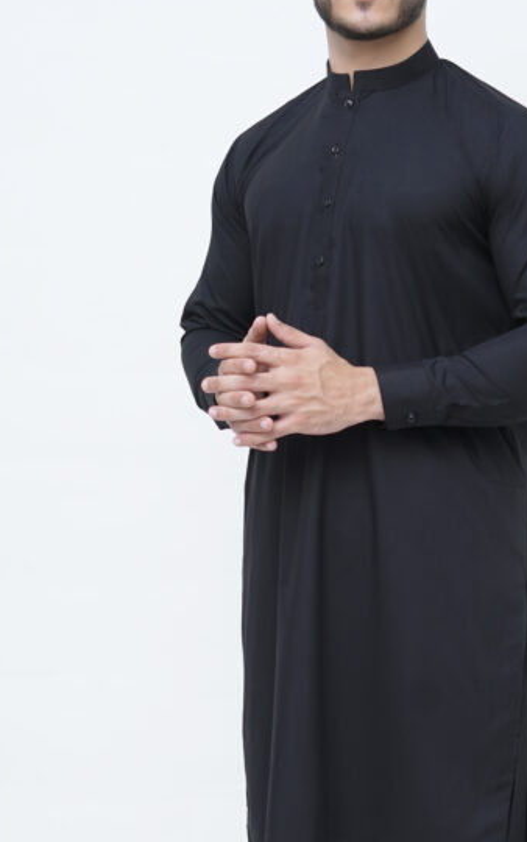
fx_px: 2273
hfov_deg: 13.2
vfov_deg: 20.9
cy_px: 575
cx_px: 382
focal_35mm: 99
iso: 100
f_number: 4
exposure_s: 1/125
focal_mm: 50
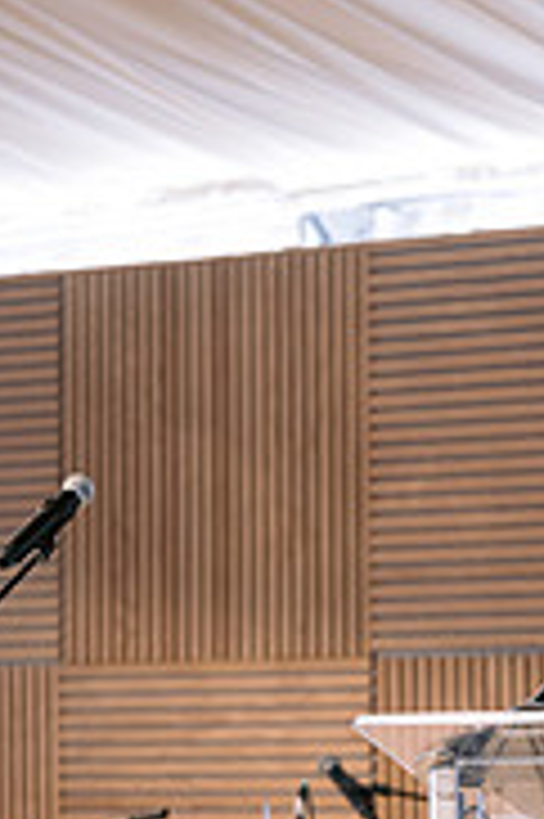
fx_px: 4769
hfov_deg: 6.5
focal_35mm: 210
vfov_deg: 9.7
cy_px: 855
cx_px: 553
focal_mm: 85
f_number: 2
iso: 800
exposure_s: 1/160
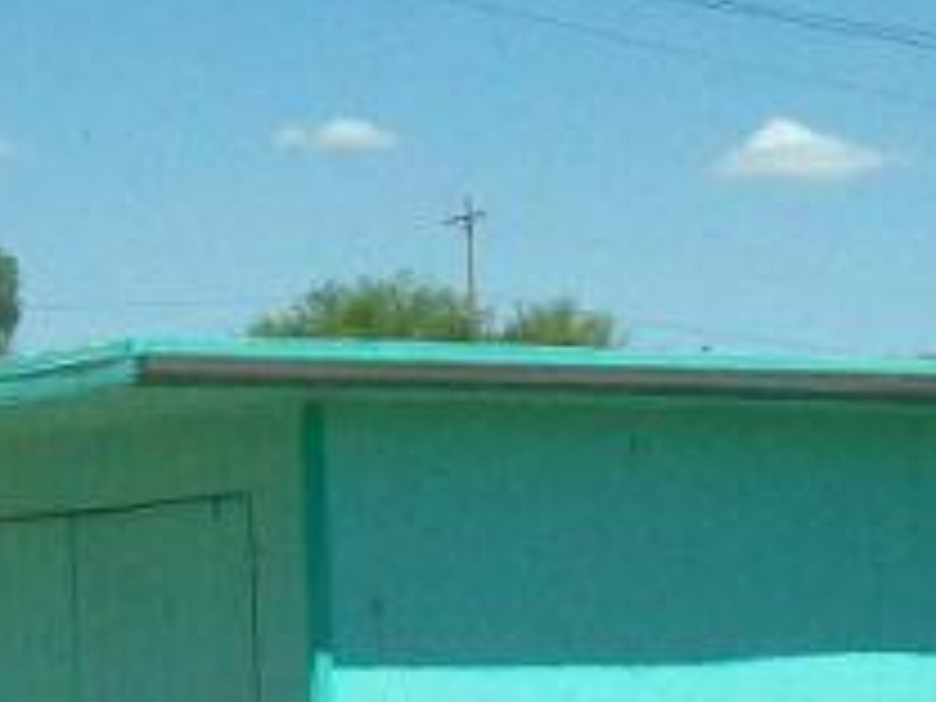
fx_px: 4516
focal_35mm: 167
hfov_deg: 11.8
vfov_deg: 8.7
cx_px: 234
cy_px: 958
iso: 64
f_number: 4.9
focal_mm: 6.1
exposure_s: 1/640
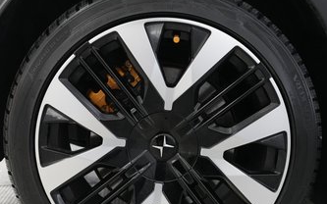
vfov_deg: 26.1
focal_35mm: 49
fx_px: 437
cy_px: 141
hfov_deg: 41.1
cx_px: 165
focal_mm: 25
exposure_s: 1/160
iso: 5000
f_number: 2.8
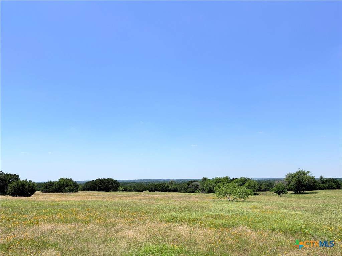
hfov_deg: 67.3
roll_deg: +1.4
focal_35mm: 26
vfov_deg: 53.1
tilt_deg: +11.9
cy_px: 128
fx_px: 257
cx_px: 171
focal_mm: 5.96
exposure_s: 1/1706
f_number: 1.6
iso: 50
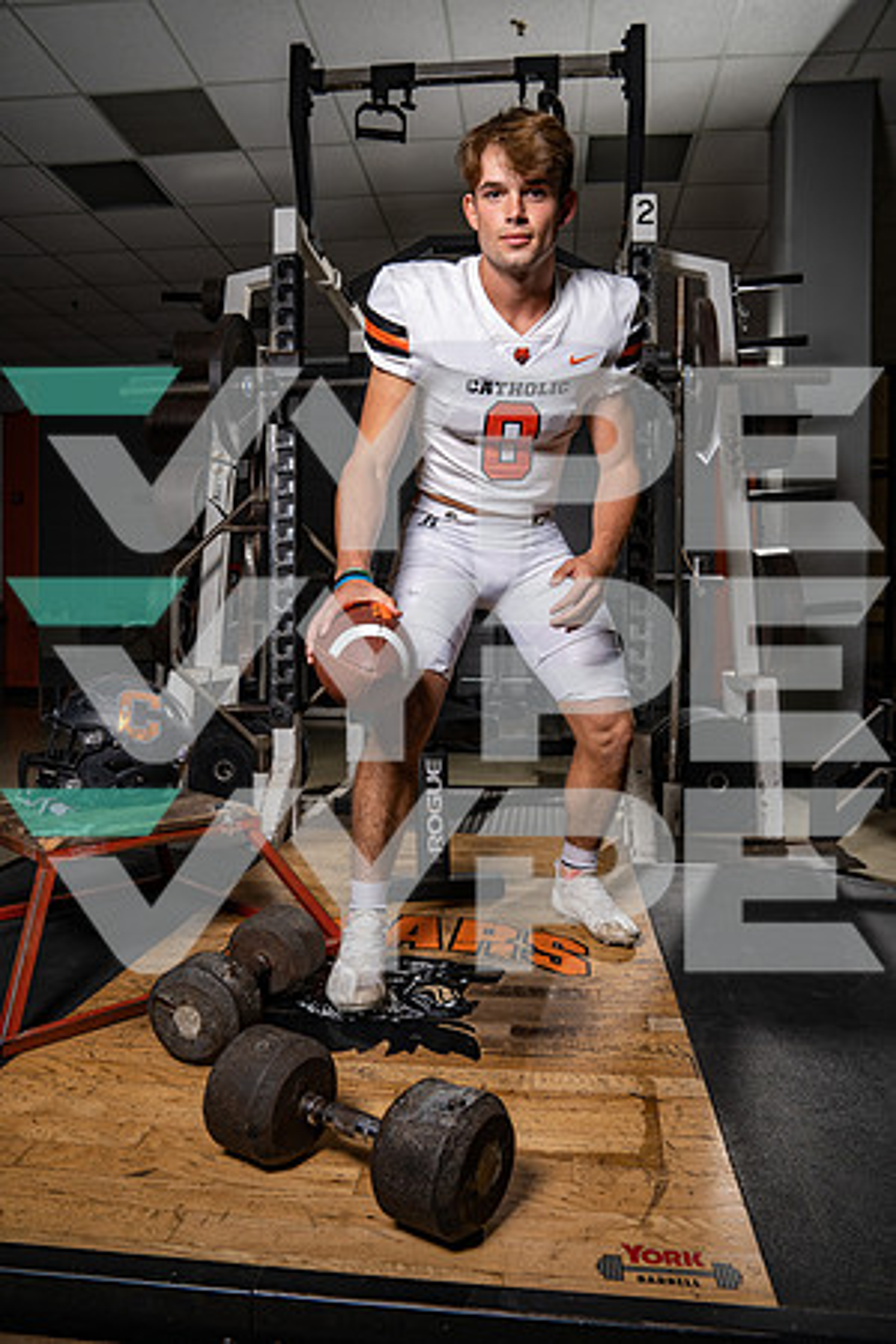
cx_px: 448
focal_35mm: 24
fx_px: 896
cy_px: 672
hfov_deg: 53.1
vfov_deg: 73.7
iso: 200
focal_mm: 24
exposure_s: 1/250
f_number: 6.3
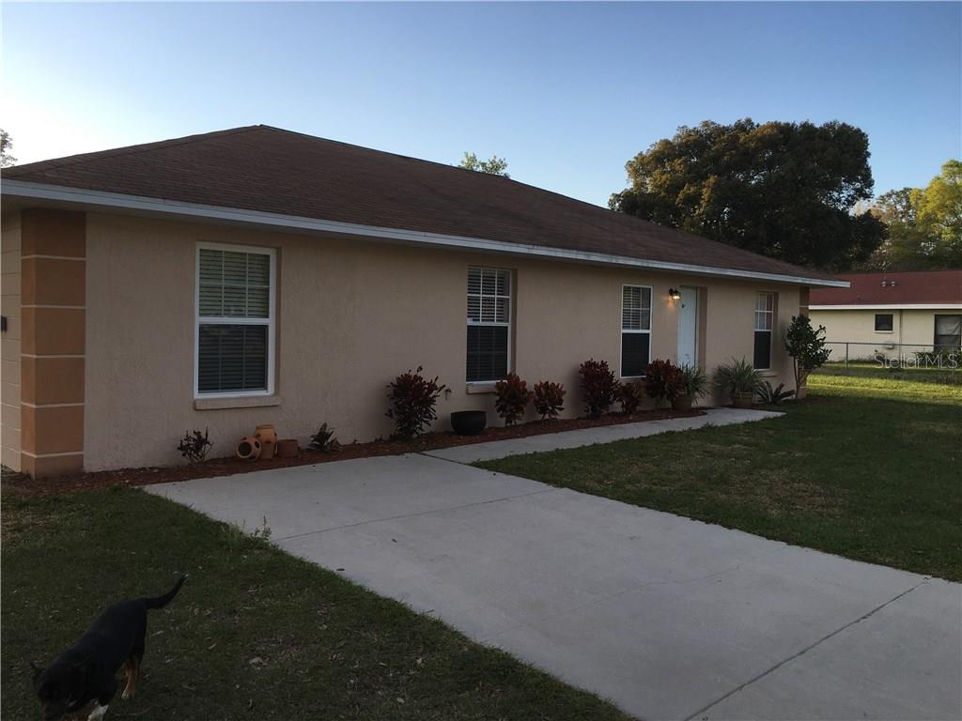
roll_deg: -1.7
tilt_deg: -0.8
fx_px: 806
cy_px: 360
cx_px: 481
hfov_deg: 61.7
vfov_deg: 48.2
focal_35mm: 29
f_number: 2.2
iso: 25
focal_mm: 4.15
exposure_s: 1/587
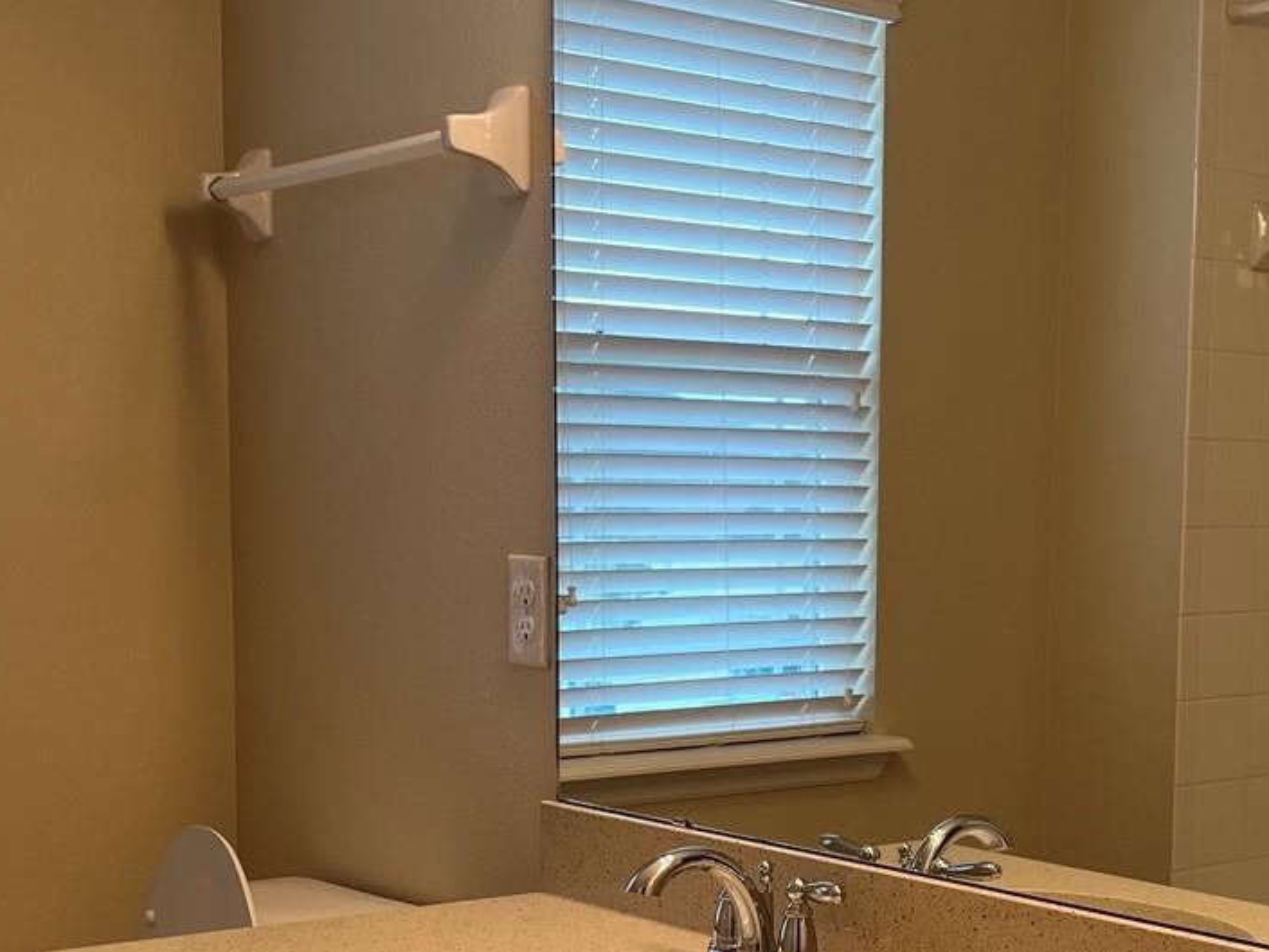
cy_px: 763
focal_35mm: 59
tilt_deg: -6.7
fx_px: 2163
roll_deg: -1.3
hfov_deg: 32.3
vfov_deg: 24.4
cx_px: 902
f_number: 1.5
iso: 80
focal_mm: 5.7
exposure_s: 1/120
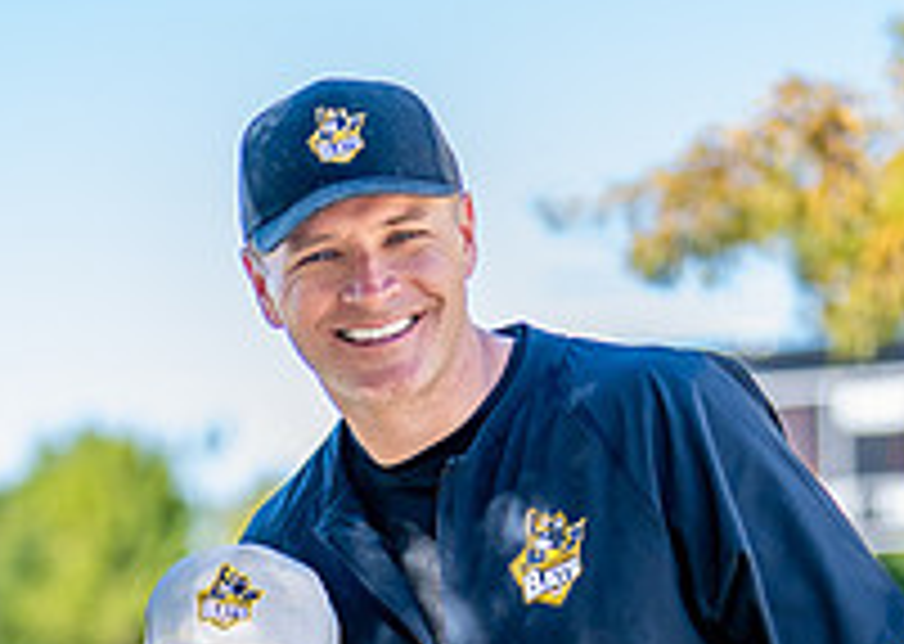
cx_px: 495
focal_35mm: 172
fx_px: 4410
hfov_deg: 11.7
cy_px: 828
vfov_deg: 8.2
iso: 100
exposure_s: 1/1600
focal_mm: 50
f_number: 1.2
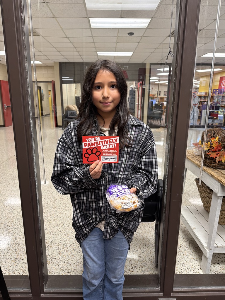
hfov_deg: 56.8
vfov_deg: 71.6
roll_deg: -0.7
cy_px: 150
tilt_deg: -14.0
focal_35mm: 24
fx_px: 208
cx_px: 112
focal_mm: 6.76
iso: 200
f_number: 1.78
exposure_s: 1/84
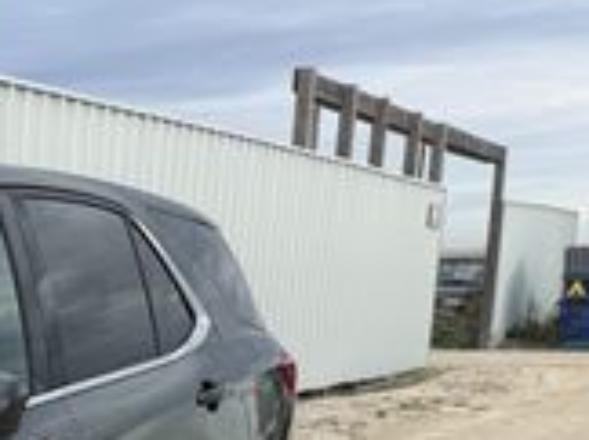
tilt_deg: -12.6
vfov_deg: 14.4
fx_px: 1614
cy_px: 687
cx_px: -505
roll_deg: +2.5
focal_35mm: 95
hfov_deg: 16.8
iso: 80
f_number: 1.78
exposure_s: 1/1192
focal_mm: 6.76
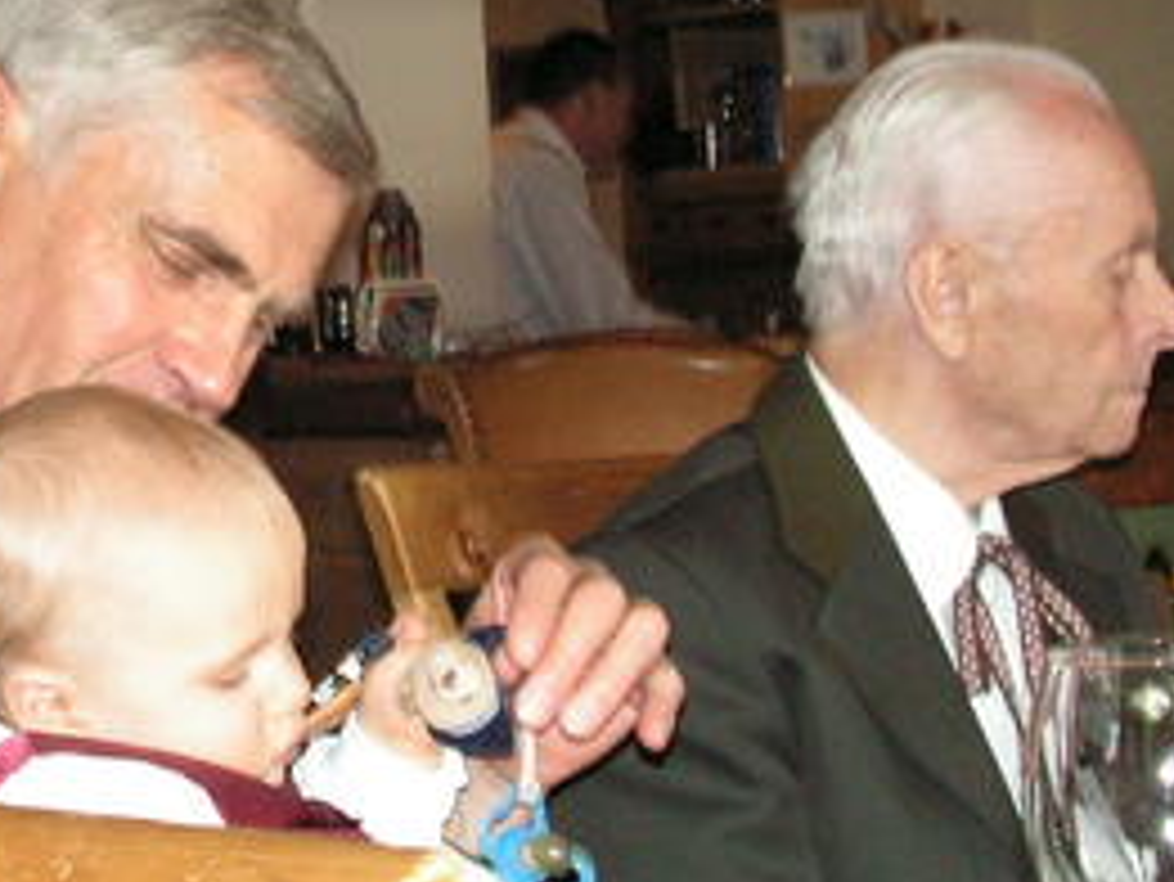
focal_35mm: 115
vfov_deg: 12.8
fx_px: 3902
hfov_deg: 17.0
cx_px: 202
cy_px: 176
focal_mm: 8.4
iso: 160
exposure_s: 1/40
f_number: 3.2
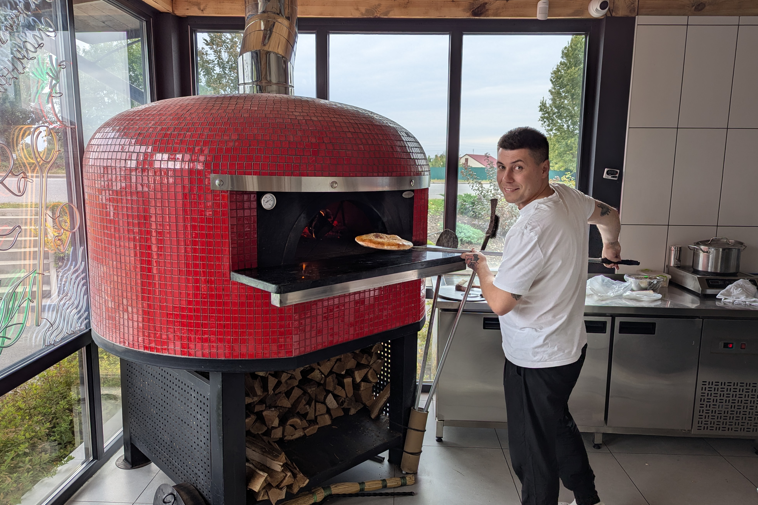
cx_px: 381
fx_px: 547
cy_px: 249
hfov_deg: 69.4
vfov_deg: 49.5
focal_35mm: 26
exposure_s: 1/451
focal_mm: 6.81
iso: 46
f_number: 1.85
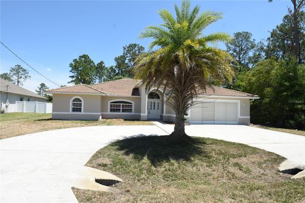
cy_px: 102
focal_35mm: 18
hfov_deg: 90.0
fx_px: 152
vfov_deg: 67.3
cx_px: 152
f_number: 7.1
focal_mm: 12
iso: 100
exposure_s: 1/200
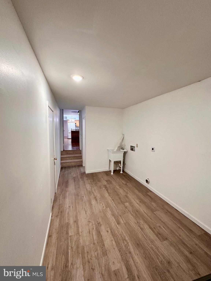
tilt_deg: -5.5
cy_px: 140
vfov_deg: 102.1
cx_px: 106
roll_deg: -0.8
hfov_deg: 85.7
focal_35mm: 14
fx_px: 114
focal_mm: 2.22
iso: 400
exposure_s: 1/60
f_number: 2.2
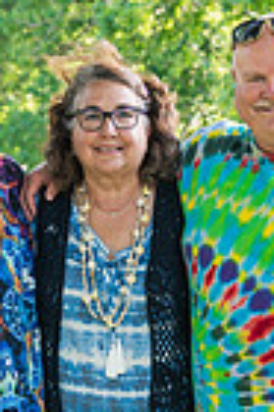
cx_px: 134
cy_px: 268
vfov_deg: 15.9
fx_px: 1476
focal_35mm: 129
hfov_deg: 10.6
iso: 800
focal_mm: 40
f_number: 3.5
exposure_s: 1/320
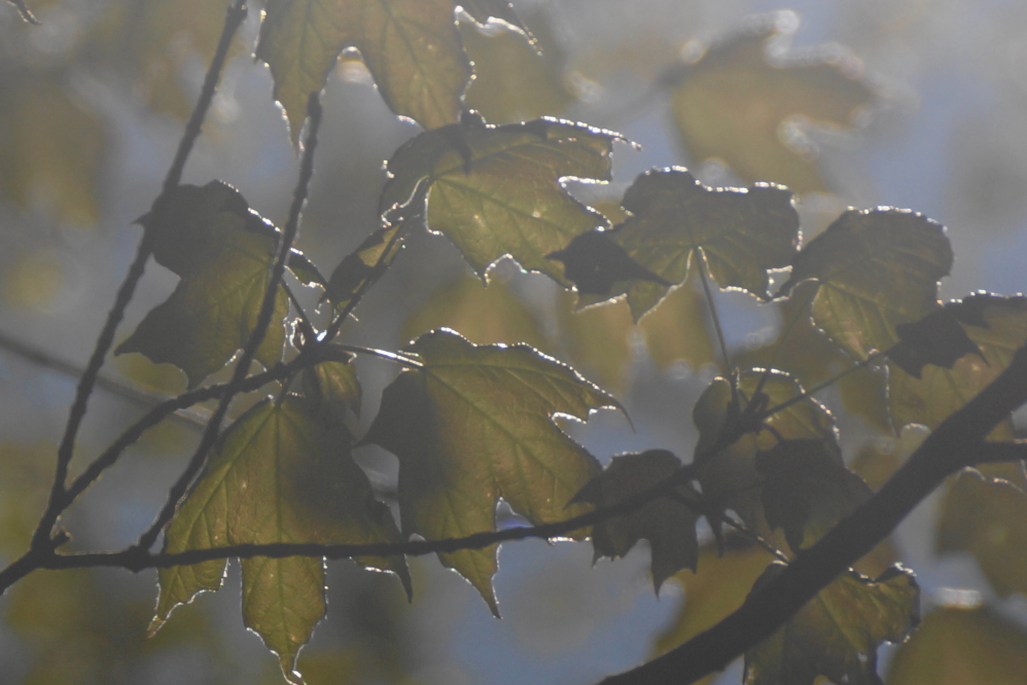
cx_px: 514
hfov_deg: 5.5
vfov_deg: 3.7
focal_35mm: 375
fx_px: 10700
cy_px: 342
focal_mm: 250
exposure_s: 1/800
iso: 100
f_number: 8
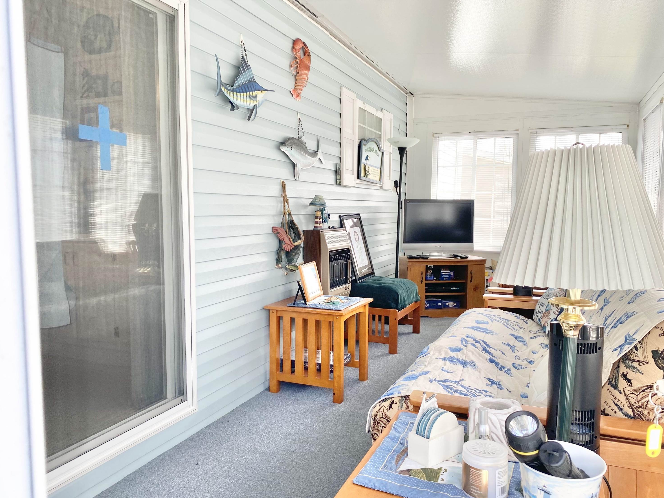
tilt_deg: -5.7
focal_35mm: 27
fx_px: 518
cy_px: 258
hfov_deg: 65.3
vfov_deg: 51.4
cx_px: 328
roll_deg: +0.2
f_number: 1.8
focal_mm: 4.25
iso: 32
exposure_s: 1/157
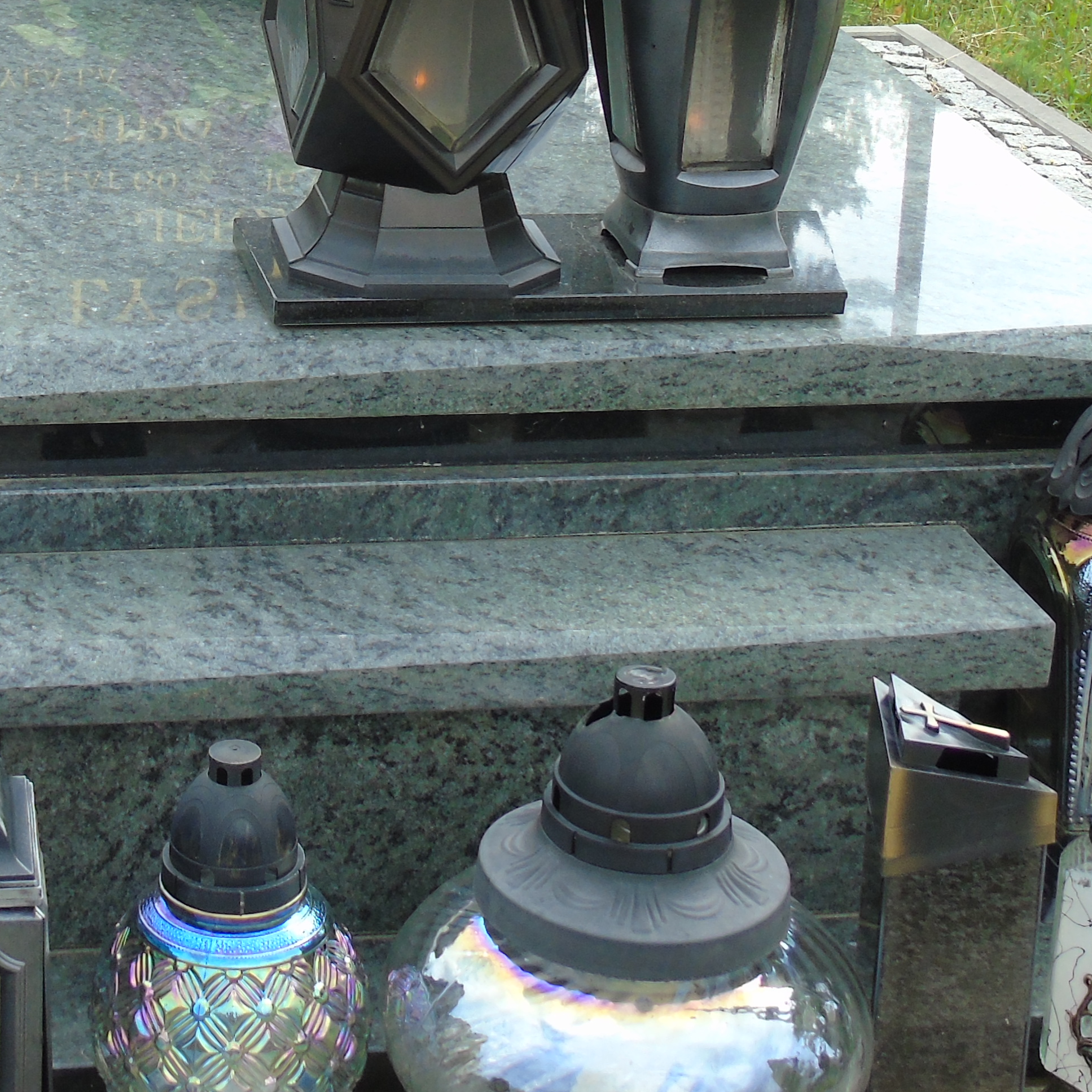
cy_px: 28
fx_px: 2855
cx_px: 221
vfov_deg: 21.0
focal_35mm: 80
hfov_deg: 21.4
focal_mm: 6.1
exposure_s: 1/250
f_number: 3.8
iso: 80
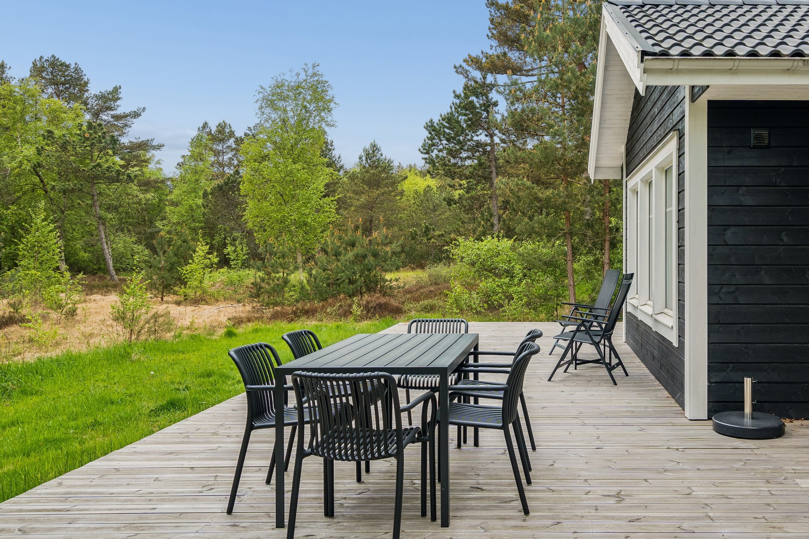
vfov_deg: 42.3
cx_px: 547
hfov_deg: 58.7
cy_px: 251
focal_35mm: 31
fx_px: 697
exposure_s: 1/160
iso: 500
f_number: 8
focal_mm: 21
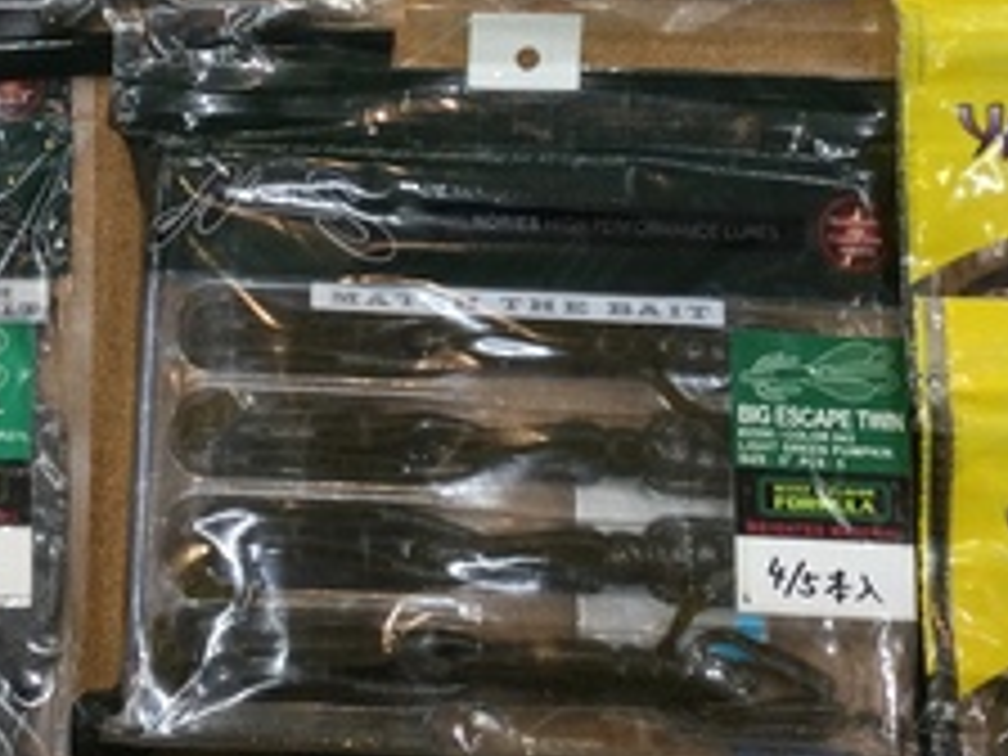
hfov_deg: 23.5
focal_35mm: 83
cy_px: -27
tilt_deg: -73.6
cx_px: 360
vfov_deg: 17.3
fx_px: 2417
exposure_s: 1/40
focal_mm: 3.3
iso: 25
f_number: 2.4
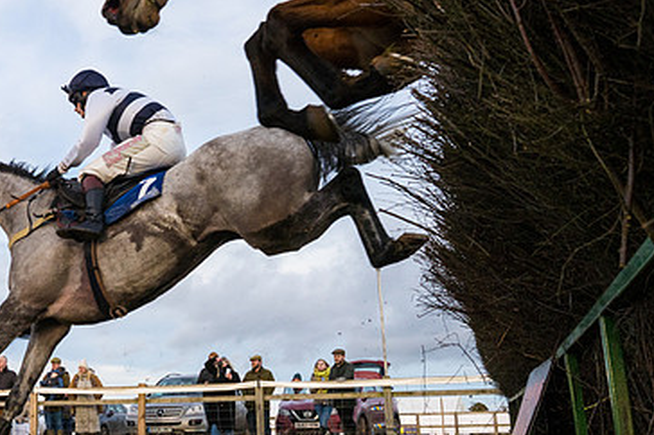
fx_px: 889
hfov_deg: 38.7
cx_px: 122
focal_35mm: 49
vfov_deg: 27.5
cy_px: 207
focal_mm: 24
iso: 1000
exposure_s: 1/1600
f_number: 8
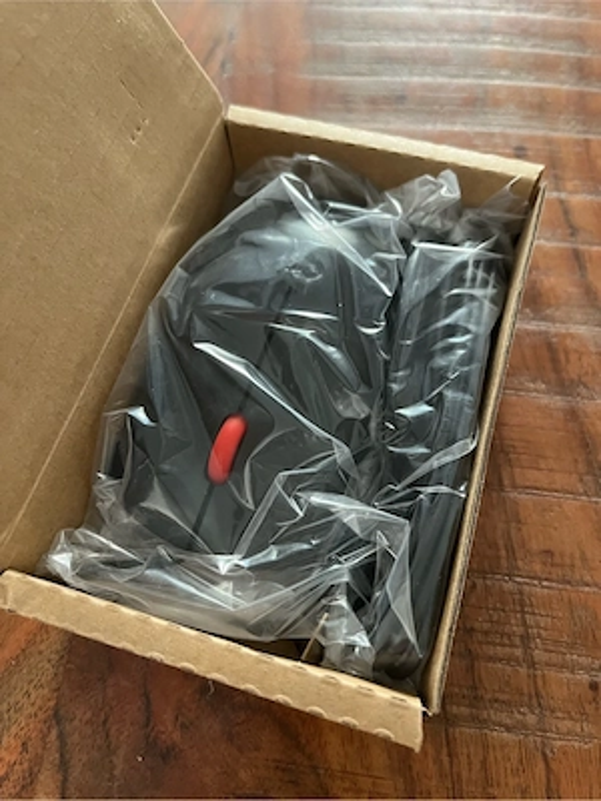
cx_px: 300
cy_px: 400
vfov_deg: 67.3
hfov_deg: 53.1
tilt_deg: -64.5
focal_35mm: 26
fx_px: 602
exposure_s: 1/41
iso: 500
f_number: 1.6
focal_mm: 5.1
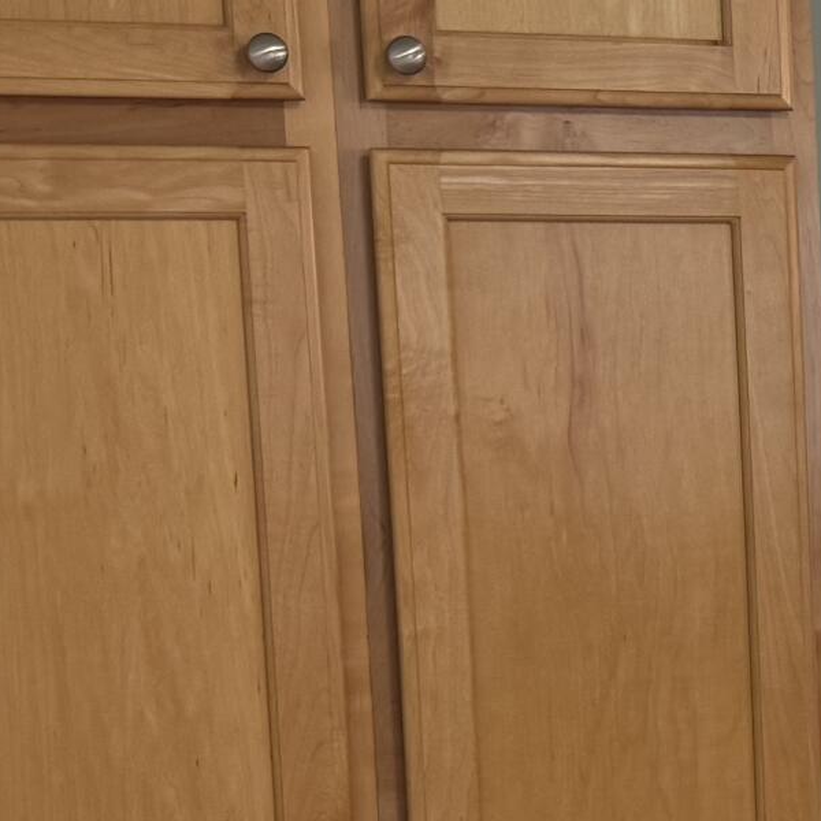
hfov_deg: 15.0
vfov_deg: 16.3
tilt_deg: -7.6
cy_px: 675
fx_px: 2844
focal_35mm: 106
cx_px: 1296
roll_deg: +0.6
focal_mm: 6.76
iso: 200
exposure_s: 1/60
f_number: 1.78
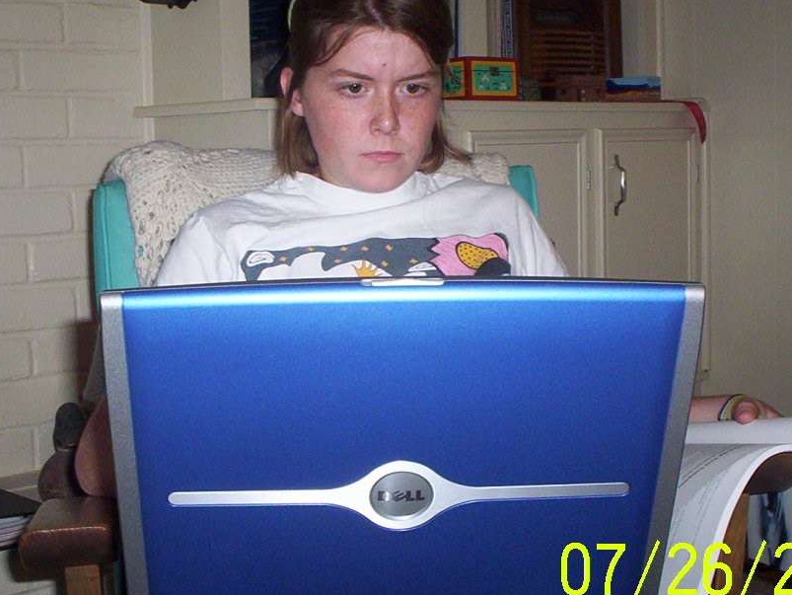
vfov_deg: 26.1
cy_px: 248
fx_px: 1282
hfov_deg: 34.3
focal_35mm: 56
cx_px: 388
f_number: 4.5
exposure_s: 1/60
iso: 140
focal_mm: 4.99
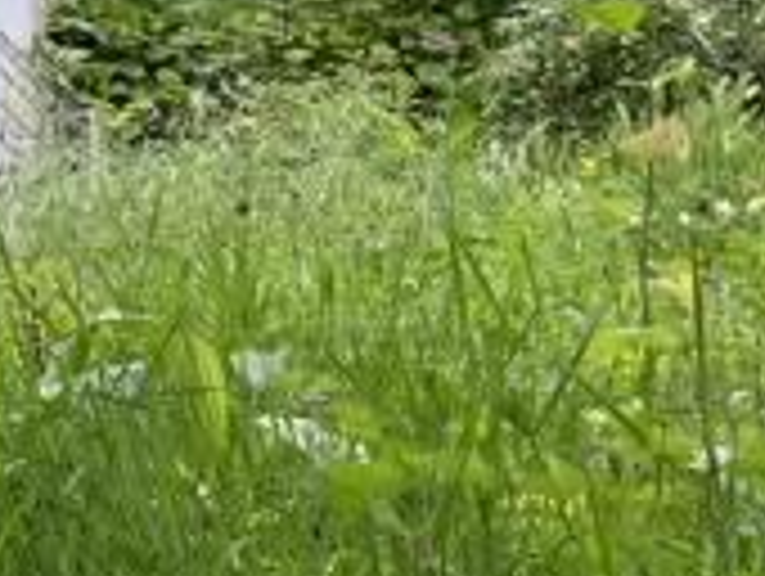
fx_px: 2700
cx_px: -572
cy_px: 14
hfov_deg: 14.4
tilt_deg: +10.0
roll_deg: +0.3
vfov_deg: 12.1
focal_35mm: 122
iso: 50
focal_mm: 5.1
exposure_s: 1/816
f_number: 1.6
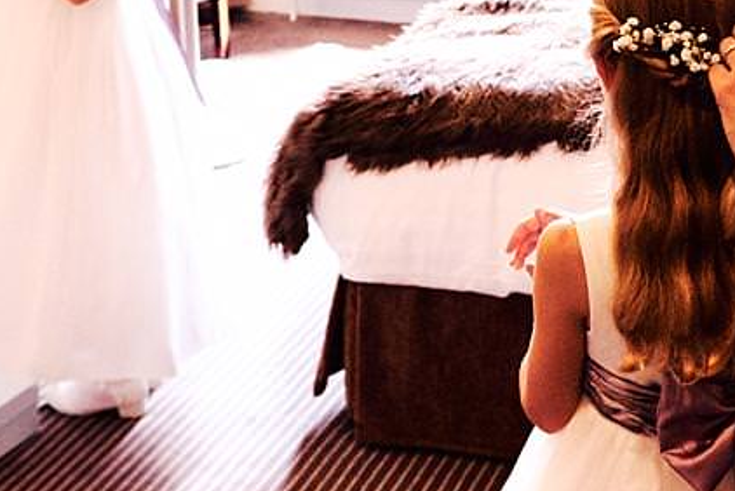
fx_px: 1696
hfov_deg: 24.4
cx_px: 333
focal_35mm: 83
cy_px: -9
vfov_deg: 16.1
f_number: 3.2
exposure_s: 1/200
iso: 6400
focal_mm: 23
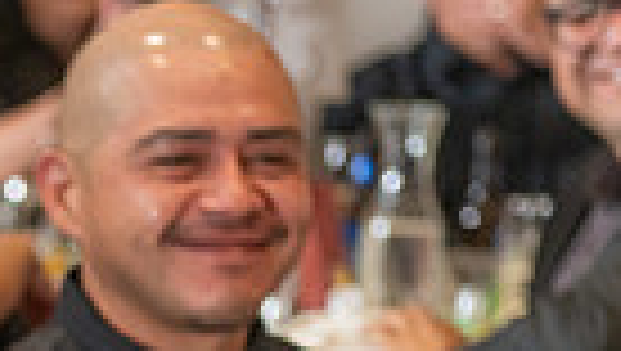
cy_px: 686
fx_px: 5078
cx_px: -320
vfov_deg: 3.9
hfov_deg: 6.9
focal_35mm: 308
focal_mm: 70
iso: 800
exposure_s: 1/160
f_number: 3.5
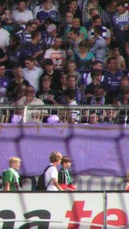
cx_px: -149
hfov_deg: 1.2
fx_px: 6188
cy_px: 95
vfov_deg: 2.1
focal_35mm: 1015
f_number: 8
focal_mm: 54.2
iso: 400
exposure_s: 1/1000
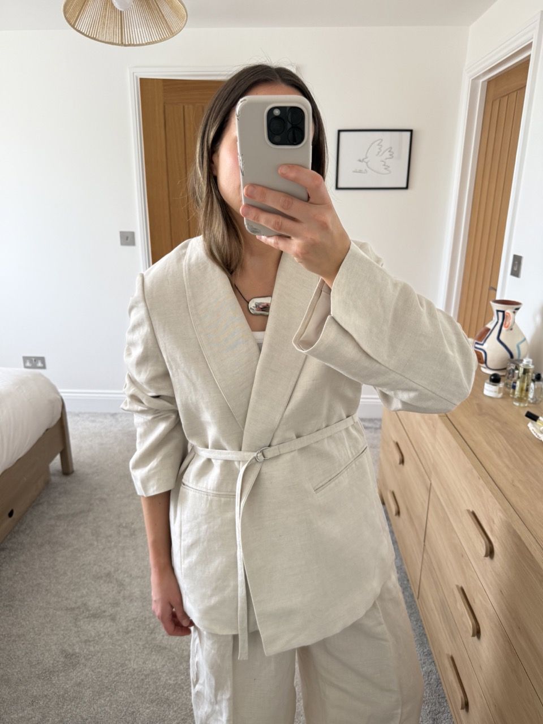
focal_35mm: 24
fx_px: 502
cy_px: 362
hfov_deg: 56.8
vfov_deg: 71.6
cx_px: 272
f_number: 1.78
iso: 125
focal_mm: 6.76
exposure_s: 1/121
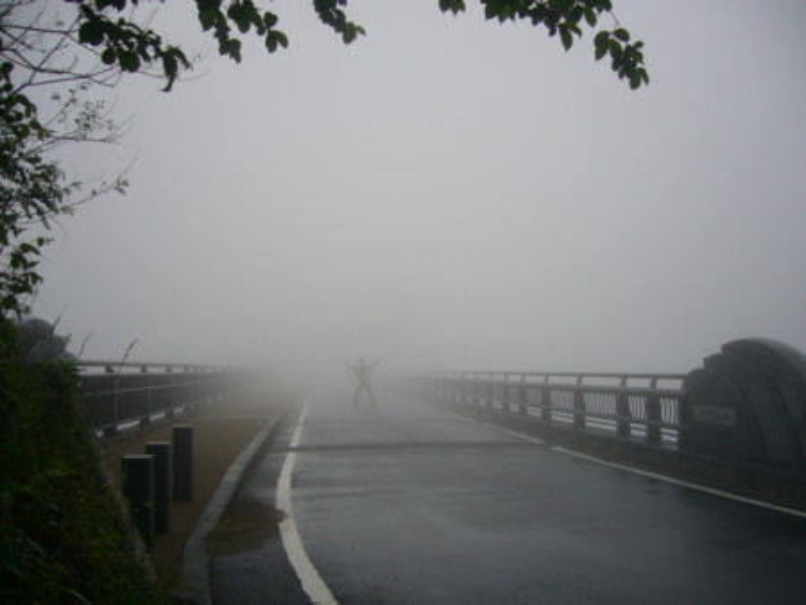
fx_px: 815
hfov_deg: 52.6
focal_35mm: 35
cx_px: 403
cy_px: 302
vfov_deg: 40.7
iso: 80
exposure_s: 1/80
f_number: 2.8
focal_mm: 5.8
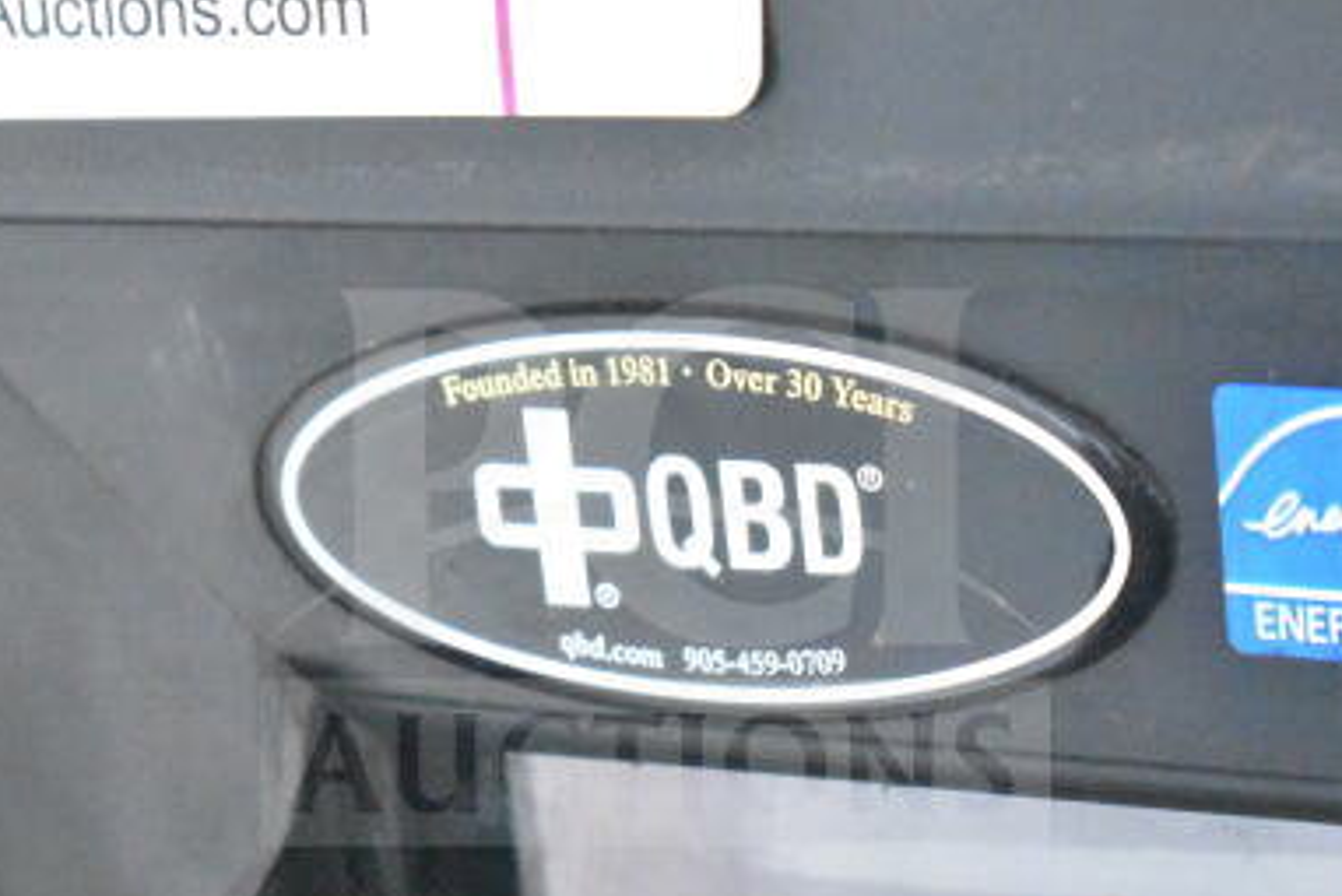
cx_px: 653
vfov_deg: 10.4
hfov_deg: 15.5
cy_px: 567
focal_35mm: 132
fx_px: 4915
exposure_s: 1/100
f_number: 5.6
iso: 25600
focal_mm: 55
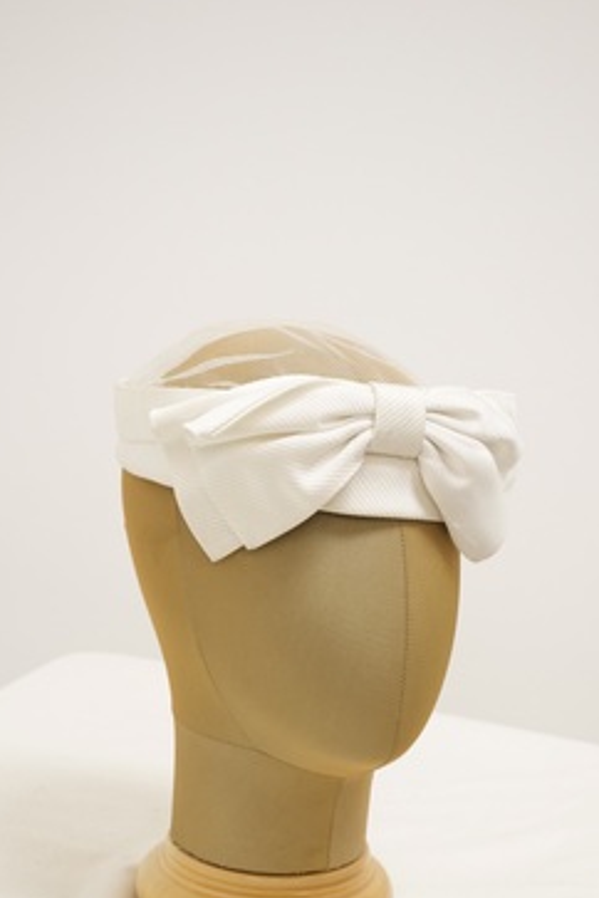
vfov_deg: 24.2
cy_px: 554
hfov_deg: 16.3
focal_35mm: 84
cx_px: 282
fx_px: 2087
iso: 1600
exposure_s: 1/80
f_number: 6.3
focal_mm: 45
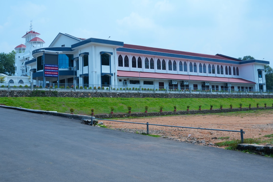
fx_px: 334
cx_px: 136
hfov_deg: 44.5
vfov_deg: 30.5
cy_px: 76
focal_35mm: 44
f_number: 13
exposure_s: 1/320
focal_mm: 28
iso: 200
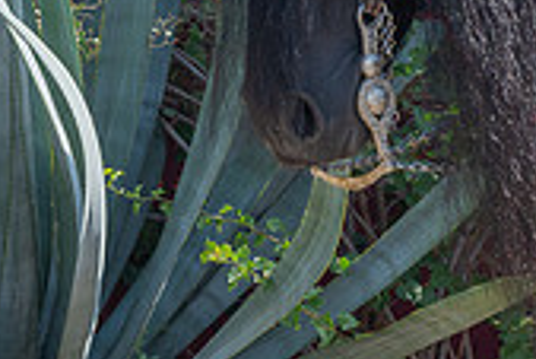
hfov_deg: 9.2
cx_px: 609
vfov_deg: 6.2
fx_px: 3278
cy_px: -115
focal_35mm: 220
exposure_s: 1/200
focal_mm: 59
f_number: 7.1
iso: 125
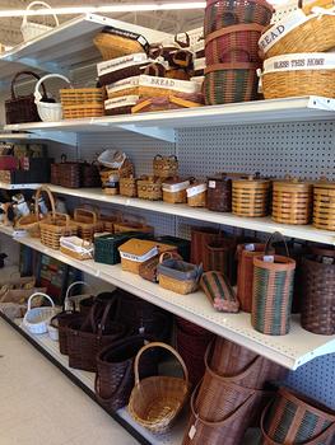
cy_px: 222
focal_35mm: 33
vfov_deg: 55.3
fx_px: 425
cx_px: 168
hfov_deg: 43.0
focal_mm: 4.12
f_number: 2.4
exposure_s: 1/24
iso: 50
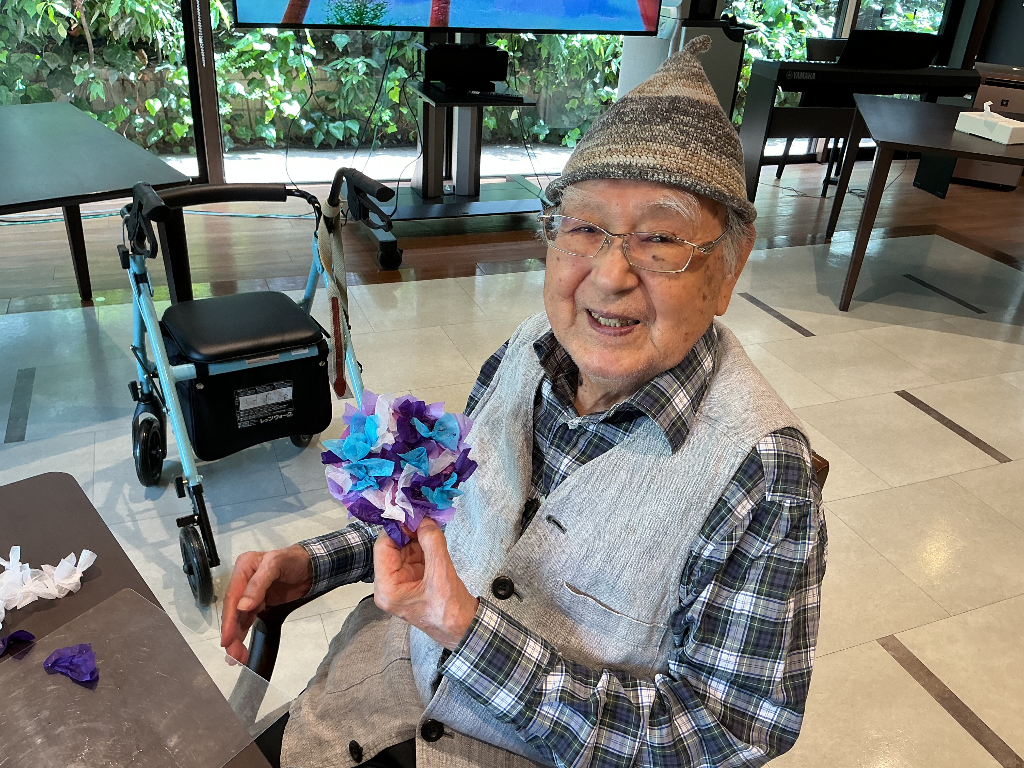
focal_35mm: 29
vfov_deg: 48.2
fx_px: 858
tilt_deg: -28.2
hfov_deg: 61.7
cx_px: 512
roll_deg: -4.2
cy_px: 384
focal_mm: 3
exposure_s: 1/60
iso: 40
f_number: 1.8
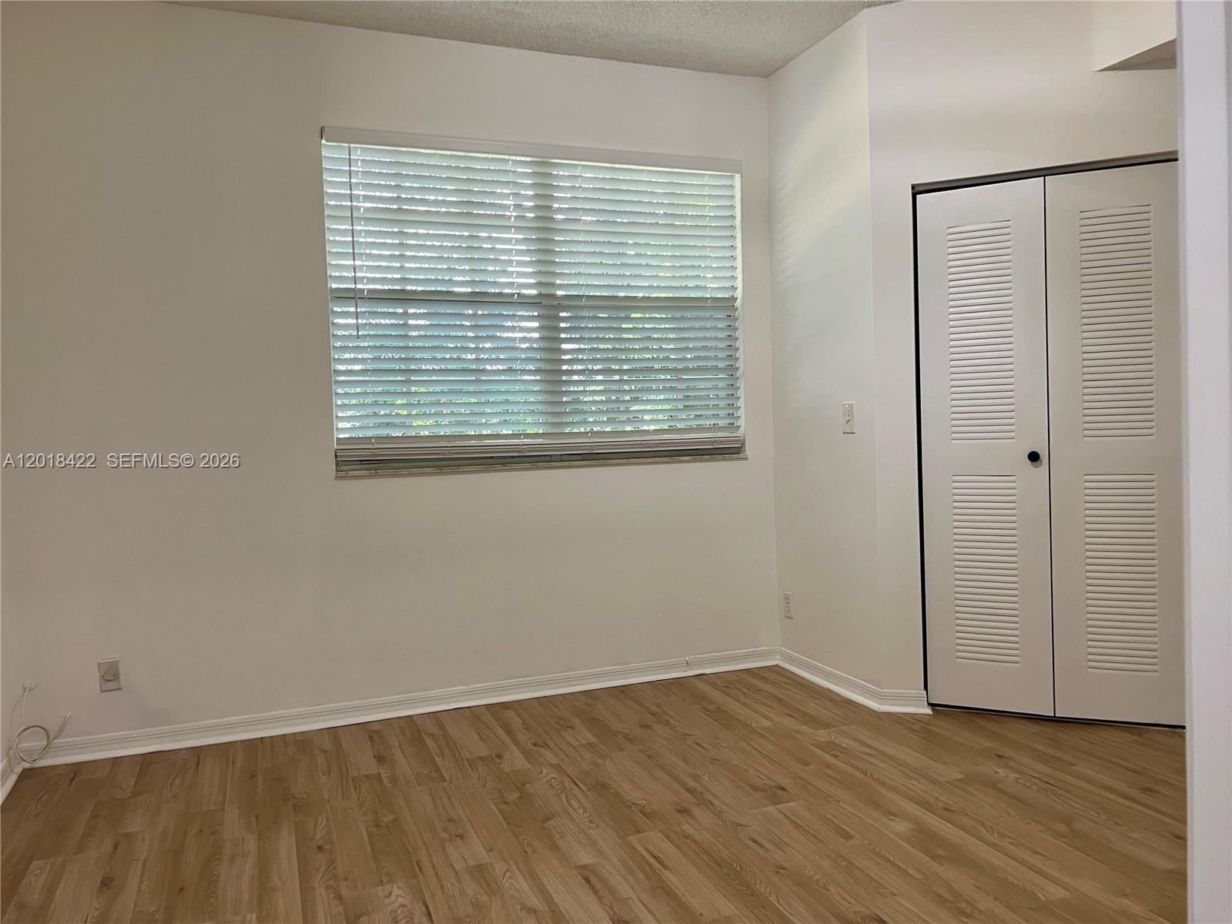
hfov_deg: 67.3
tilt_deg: -2.4
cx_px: 616
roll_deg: +1.9
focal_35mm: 26
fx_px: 925
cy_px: 462
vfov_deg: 53.1
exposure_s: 1/60
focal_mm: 5.7
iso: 80
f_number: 1.5
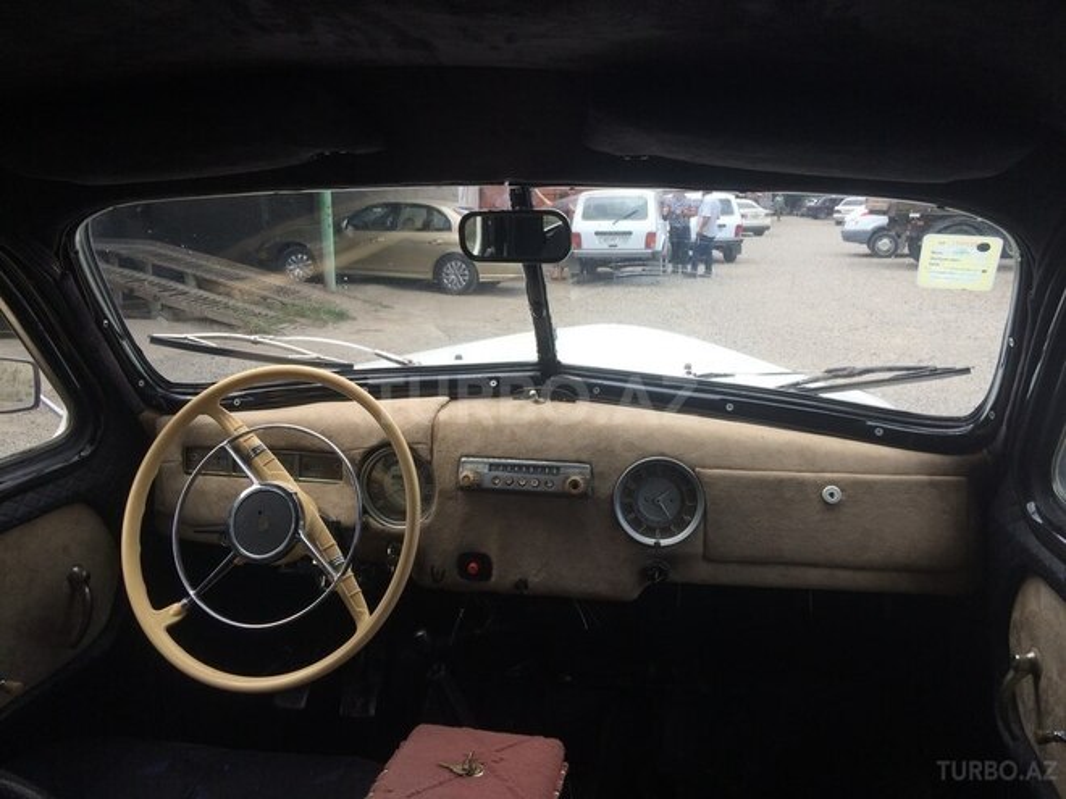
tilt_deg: -14.9
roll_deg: +1.2
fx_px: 893
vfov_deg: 48.2
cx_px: 533
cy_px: 400
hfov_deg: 61.7
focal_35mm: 29
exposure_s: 1/313
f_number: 2.2
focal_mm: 4.15
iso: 32
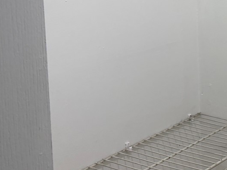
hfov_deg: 22.3
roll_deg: +1.9
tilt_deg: -2.2
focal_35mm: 79
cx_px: 292
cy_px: -22
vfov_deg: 17.9
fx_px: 518
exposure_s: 1/120
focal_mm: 5.96
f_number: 1.6
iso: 64
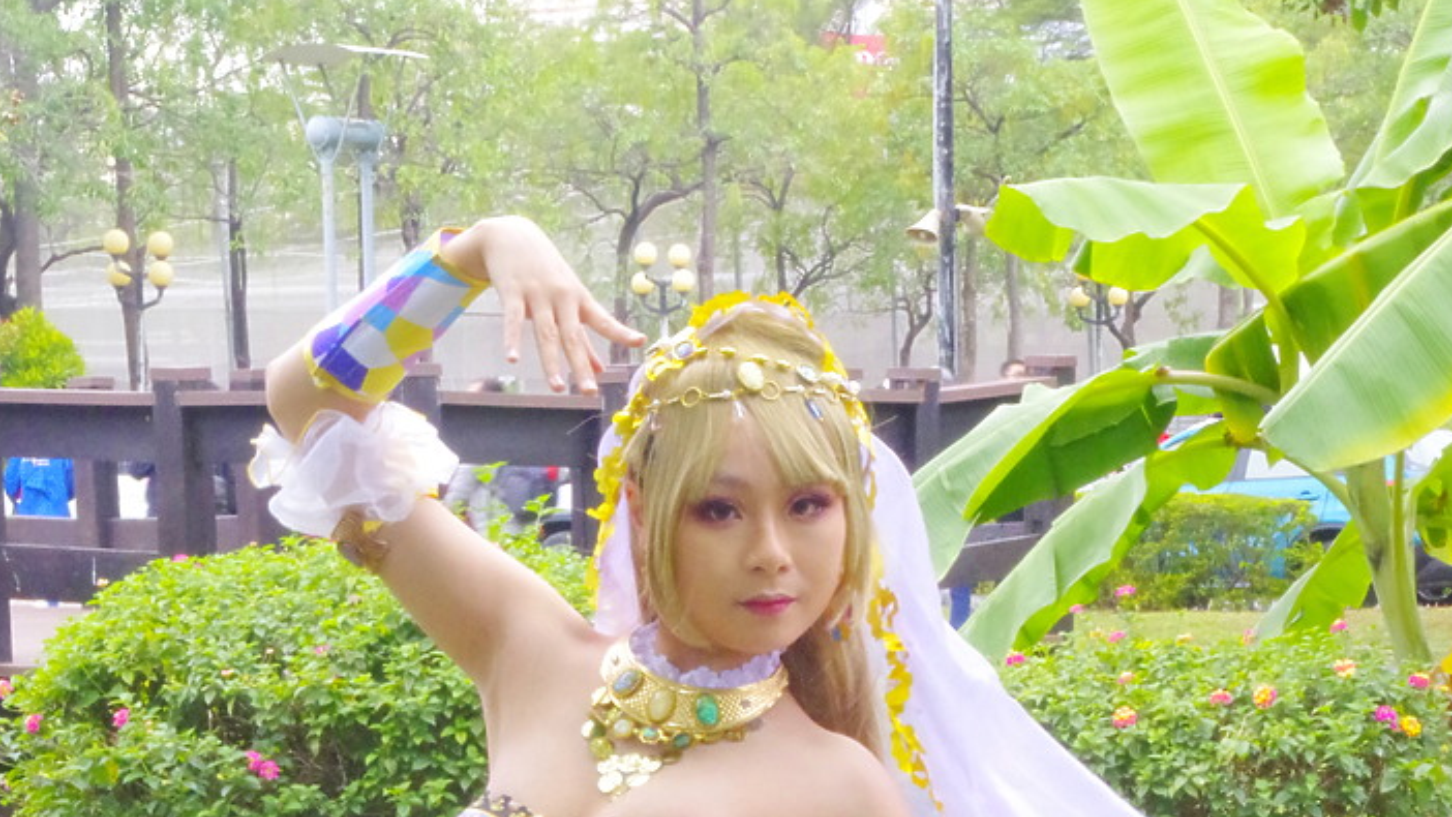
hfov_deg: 16.4
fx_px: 5044
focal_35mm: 131
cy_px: 1169
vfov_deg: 9.1
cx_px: 759
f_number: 5.6
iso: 3200
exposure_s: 1/20
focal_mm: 50
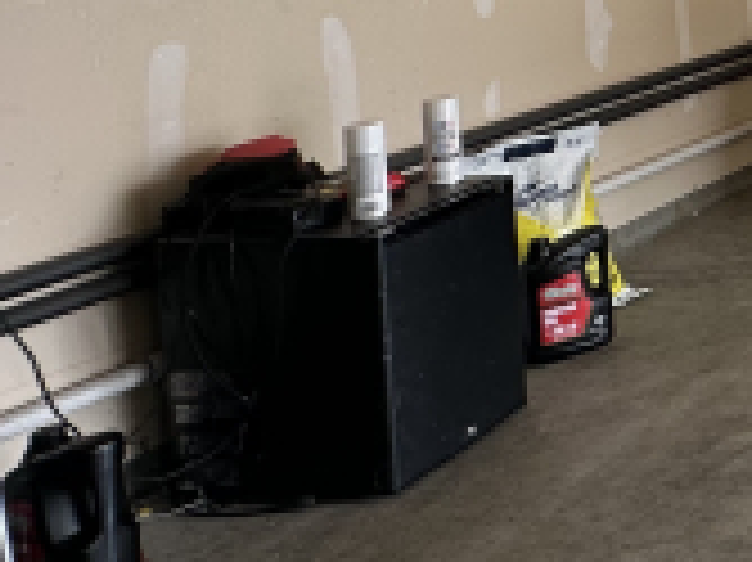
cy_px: -135
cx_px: 1403
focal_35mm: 56
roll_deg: +1.5
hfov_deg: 20.9
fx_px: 1216
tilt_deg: -1.7
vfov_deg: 23.5
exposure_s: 1/99
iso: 50
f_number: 2.2
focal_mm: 2.22
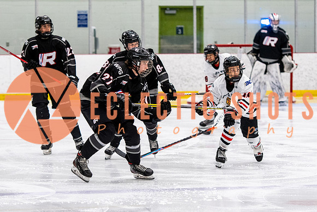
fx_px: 1850
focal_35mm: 210
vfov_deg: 6.5
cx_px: 133
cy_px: 88
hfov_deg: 9.8
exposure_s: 1/640
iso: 1800
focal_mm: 110
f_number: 2.8
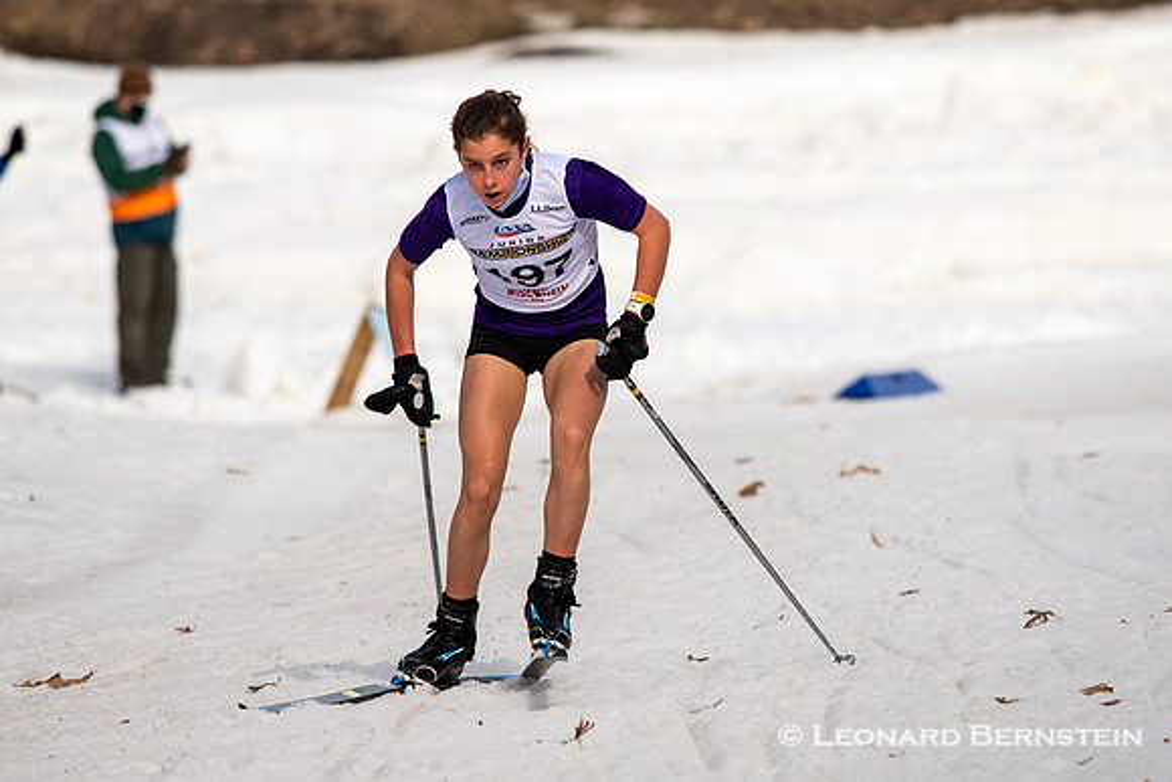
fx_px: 14653
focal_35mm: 450
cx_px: 586
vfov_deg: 3.1
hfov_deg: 4.6
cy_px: 391
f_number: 5.6
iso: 400
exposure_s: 1/2500
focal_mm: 300
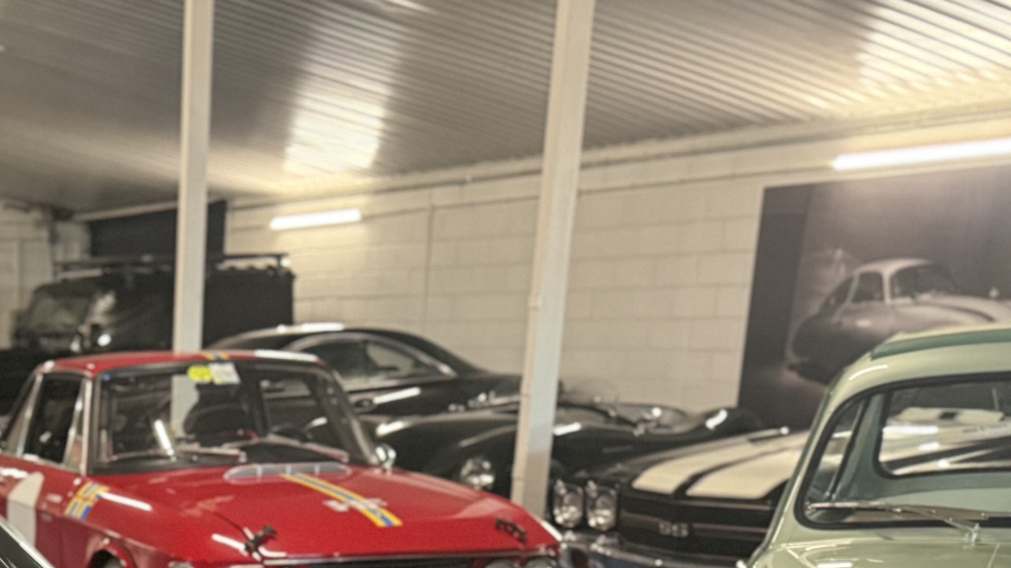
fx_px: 1769
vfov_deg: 16.1
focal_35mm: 66
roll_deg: +0.9
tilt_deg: -19.2
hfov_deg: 28.9
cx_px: -103
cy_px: 947
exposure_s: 1/50
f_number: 1.78
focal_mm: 6.76
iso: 500
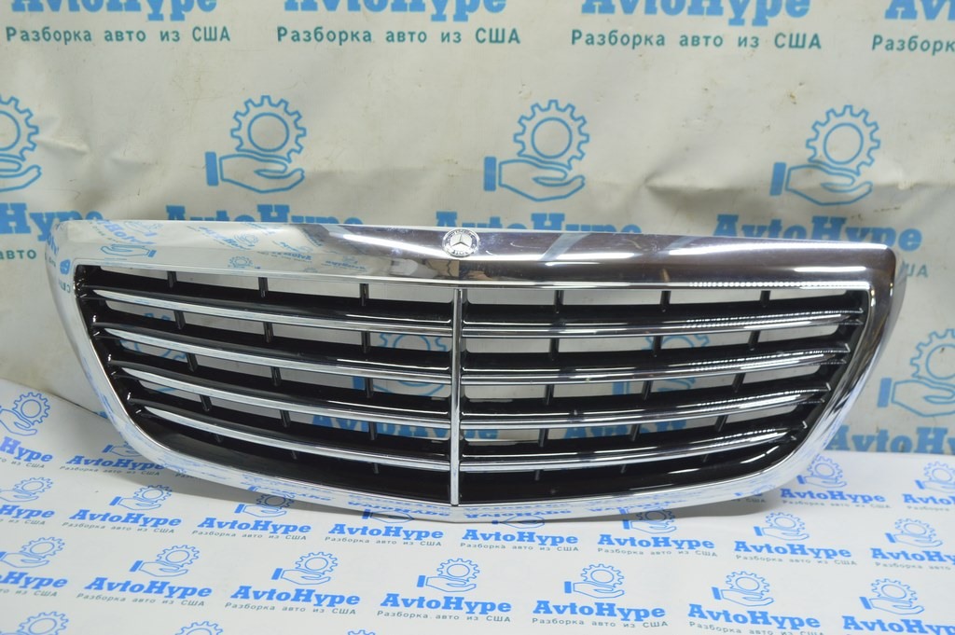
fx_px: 914
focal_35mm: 34
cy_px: 318
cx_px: 478
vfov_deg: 38.3
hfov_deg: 55.1
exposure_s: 1/20
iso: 400
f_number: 5.6
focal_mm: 23
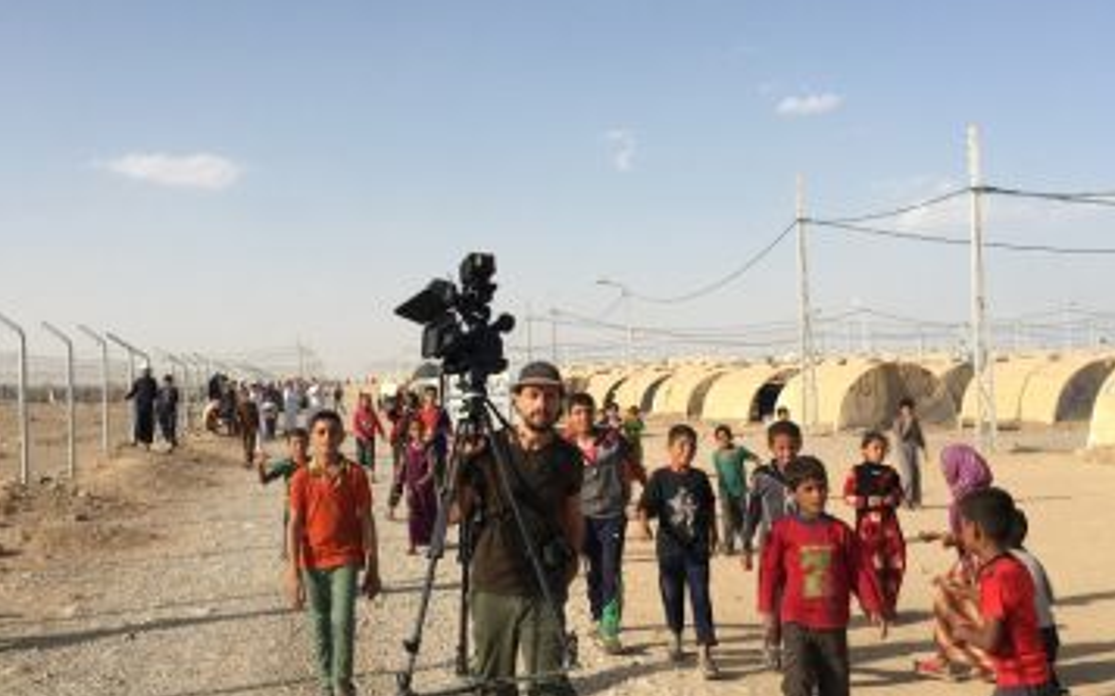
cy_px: 293
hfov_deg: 61.2
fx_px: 942
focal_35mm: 31
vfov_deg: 40.5
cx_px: 559
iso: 25
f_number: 2.2
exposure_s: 1/1876
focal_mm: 4.15
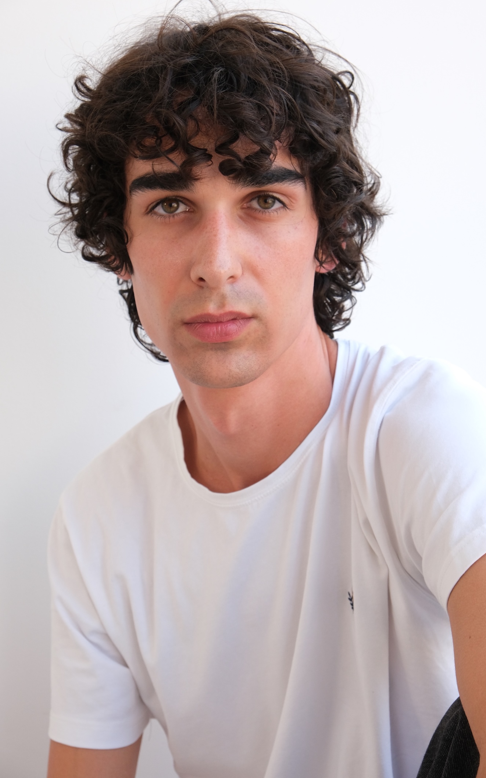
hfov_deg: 15.4
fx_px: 1802
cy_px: 390
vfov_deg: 24.4
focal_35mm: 85
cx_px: 248
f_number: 8
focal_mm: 55
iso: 1250
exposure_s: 1/125
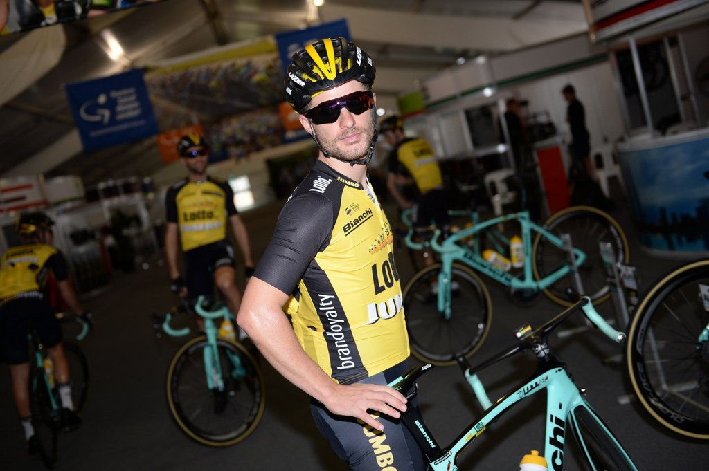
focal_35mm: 44
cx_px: 354
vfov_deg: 30.5
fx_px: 866
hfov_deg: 44.5
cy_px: 236
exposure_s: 1/250
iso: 200
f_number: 2.8
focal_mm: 44
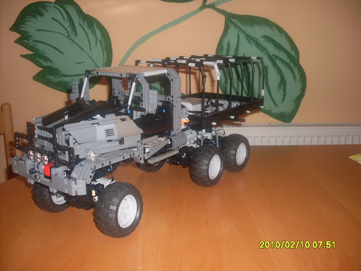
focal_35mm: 38
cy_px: 136
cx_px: 180
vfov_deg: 37.7
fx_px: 396
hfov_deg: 49.0
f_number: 2.8
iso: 100
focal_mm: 6.3
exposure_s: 1/45
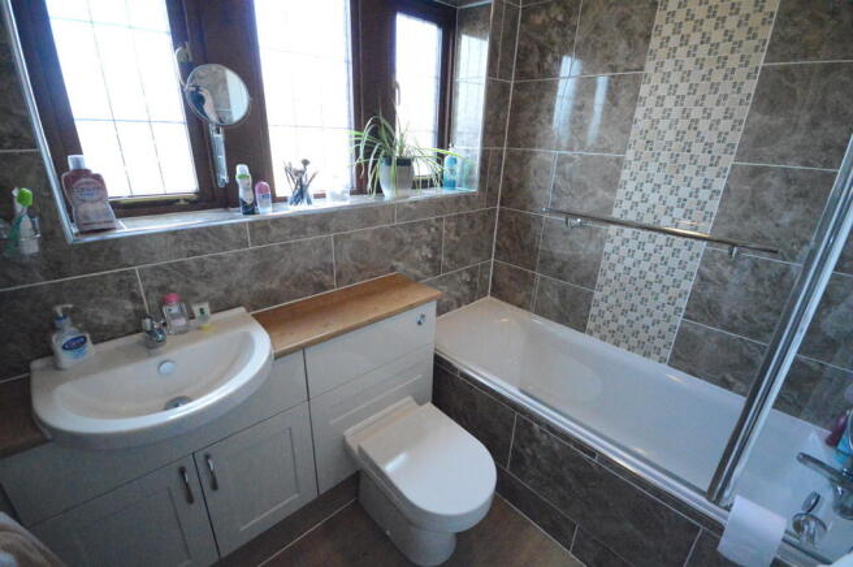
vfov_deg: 77.2
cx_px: 426
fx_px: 355
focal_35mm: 15
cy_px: 284
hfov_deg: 100.4
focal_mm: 10
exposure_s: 1/1000
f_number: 4
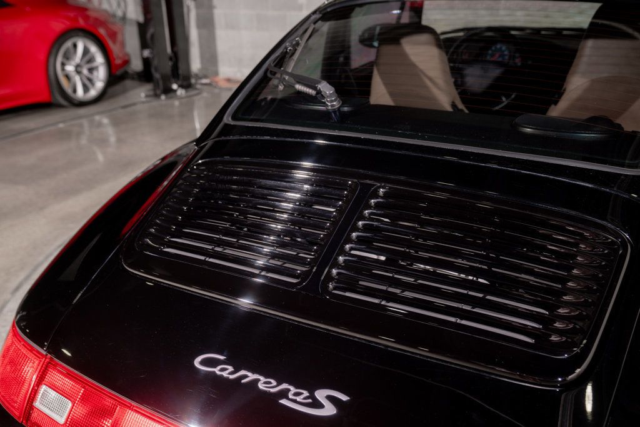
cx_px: 320
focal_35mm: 36
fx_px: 640
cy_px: 214
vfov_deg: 36.9
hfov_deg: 53.1
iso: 160
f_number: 4.5
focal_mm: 36
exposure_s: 1/80
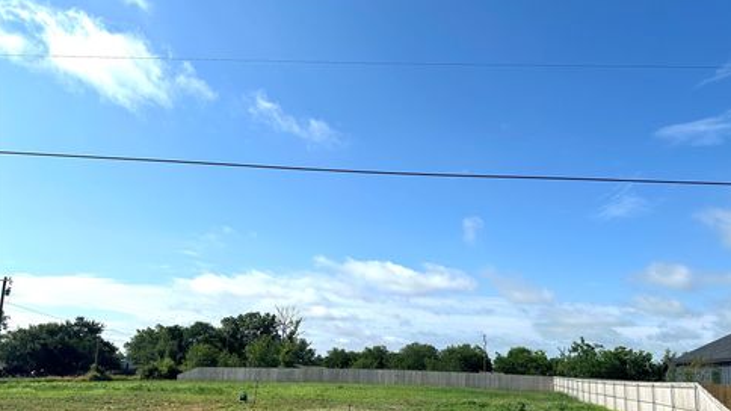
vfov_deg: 42.3
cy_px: 271
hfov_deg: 69.9
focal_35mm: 27
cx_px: 369
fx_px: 523
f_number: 1.78
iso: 80
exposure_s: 1/8929
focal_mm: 6.86
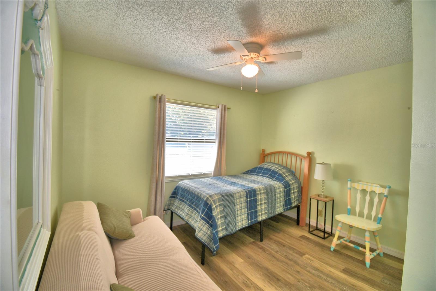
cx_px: 218
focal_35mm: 15
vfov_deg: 77.3
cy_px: 146
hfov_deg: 100.4
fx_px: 182
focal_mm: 10
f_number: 4.5
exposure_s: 1/60
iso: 180
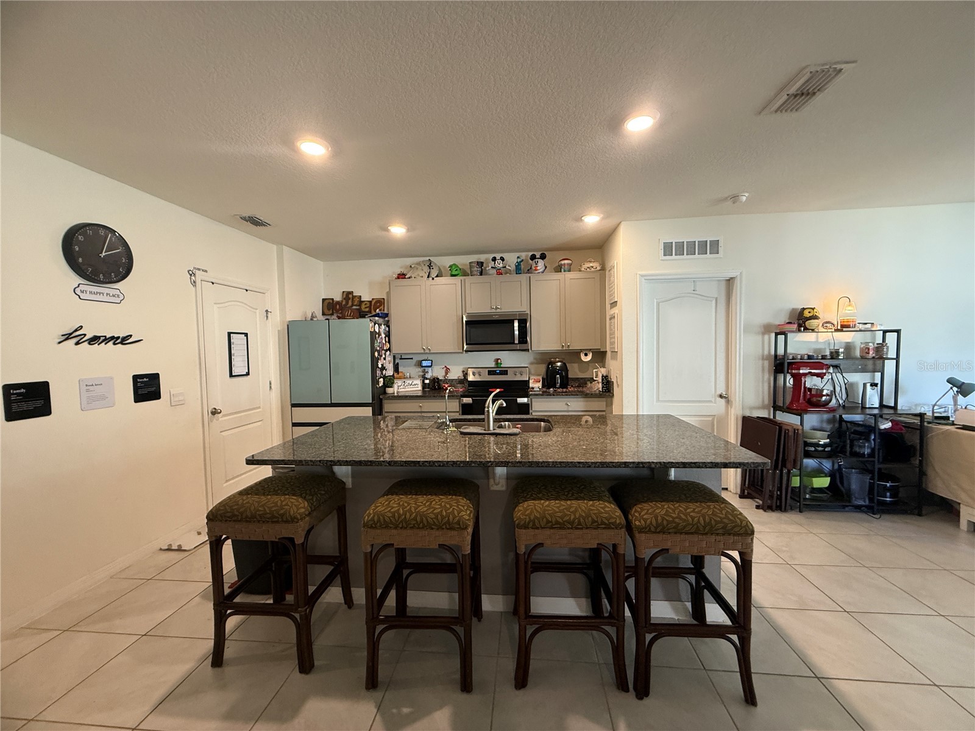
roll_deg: +2.2
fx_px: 394
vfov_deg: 85.7
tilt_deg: -3.7
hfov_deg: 102.1
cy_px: 366
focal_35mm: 14
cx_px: 488
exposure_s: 1/60
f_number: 2.2
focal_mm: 2.22
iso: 250
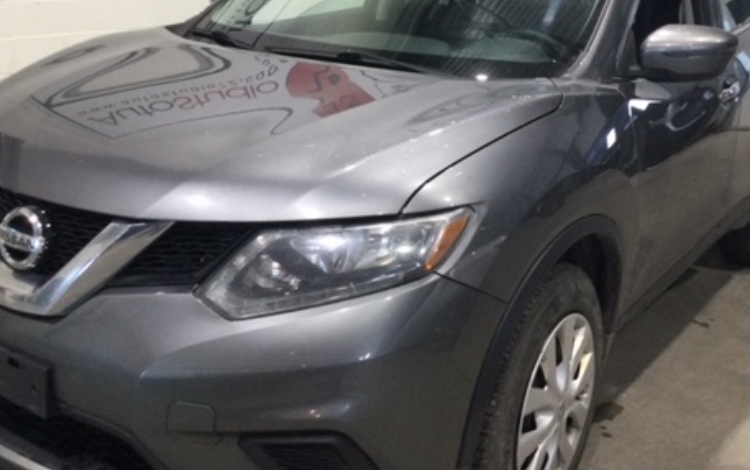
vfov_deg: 27.8
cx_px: 389
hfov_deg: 43.5
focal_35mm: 46
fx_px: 941
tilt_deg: -10.2
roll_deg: -4.8
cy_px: 154
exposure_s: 1/30
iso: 64
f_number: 2.4
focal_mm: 3.3
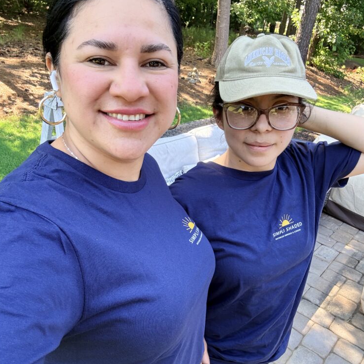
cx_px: 182
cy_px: 186
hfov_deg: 57.3
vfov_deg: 57.3
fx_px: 333
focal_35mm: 28
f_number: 1.9
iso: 32
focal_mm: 2.69
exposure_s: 1/122
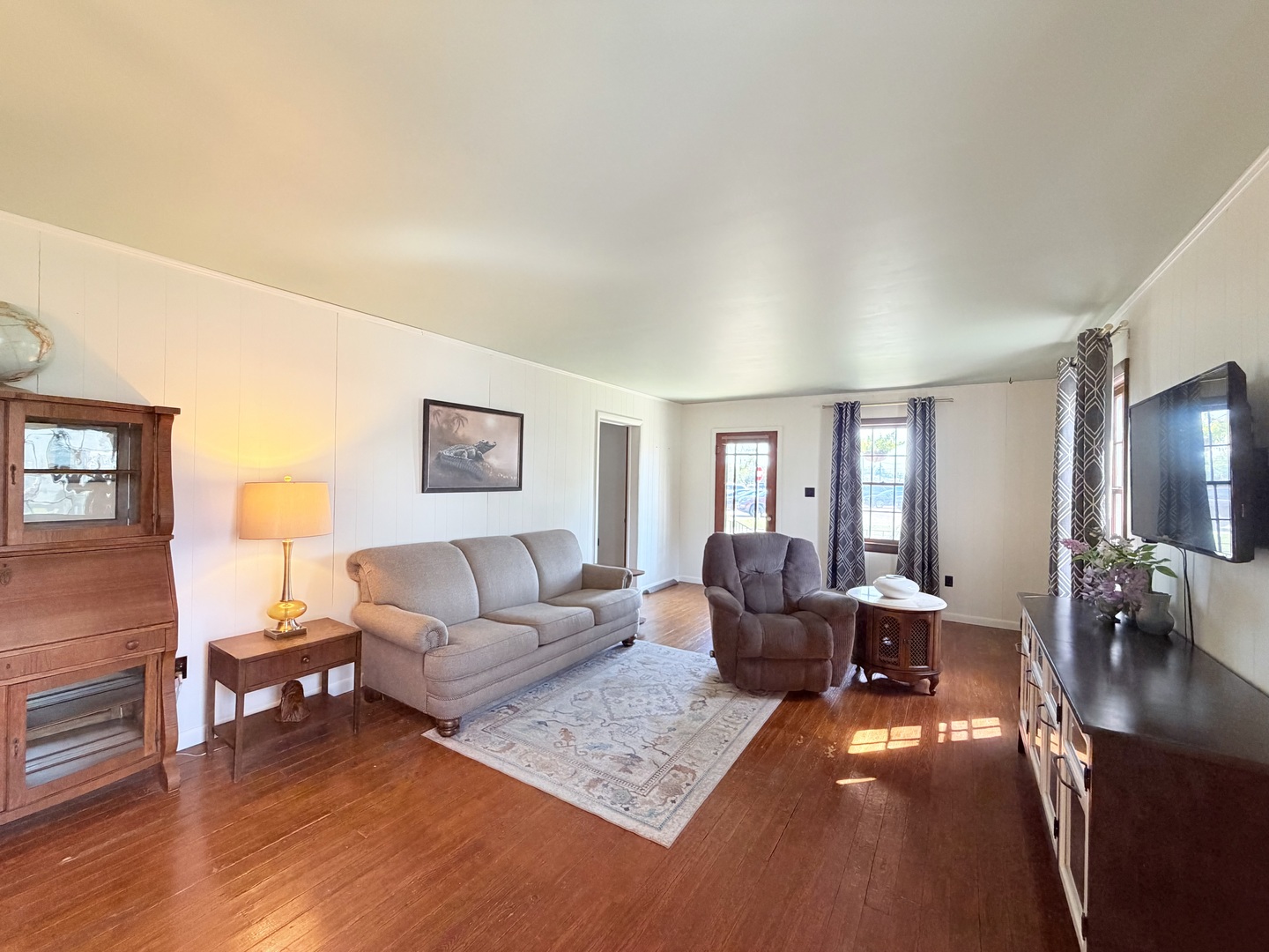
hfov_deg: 102.1
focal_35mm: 14
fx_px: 513
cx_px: 634
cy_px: 476
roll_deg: -1.2
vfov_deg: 85.7
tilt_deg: -0.1
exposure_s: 1/120
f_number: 2.2
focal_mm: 2.22
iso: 320
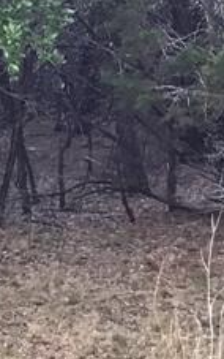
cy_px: 62
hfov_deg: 8.9
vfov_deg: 14.0
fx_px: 1445
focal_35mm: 148
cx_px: 139
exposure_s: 1/30
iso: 80
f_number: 2.4
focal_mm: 3.3
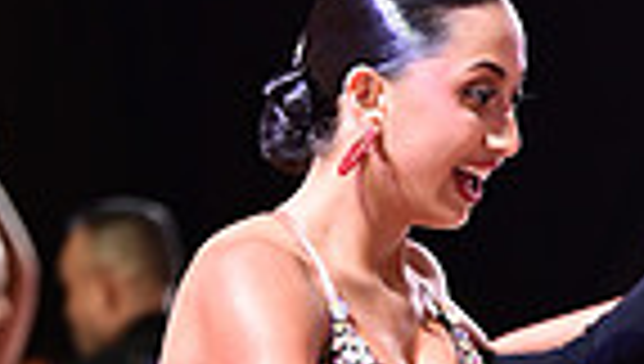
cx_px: 491
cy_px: 881
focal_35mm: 411
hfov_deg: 5.2
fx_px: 7030
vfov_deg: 2.9
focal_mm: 97
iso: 1600
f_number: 2.8
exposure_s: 1/320
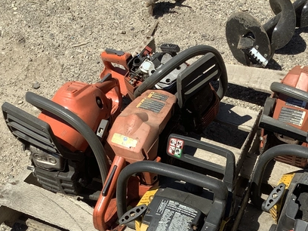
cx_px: 214
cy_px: 209
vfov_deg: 24.9
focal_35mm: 57
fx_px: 507
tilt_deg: -53.1
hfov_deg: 33.4
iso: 25
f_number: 2.4
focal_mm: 3.3
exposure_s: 1/1597
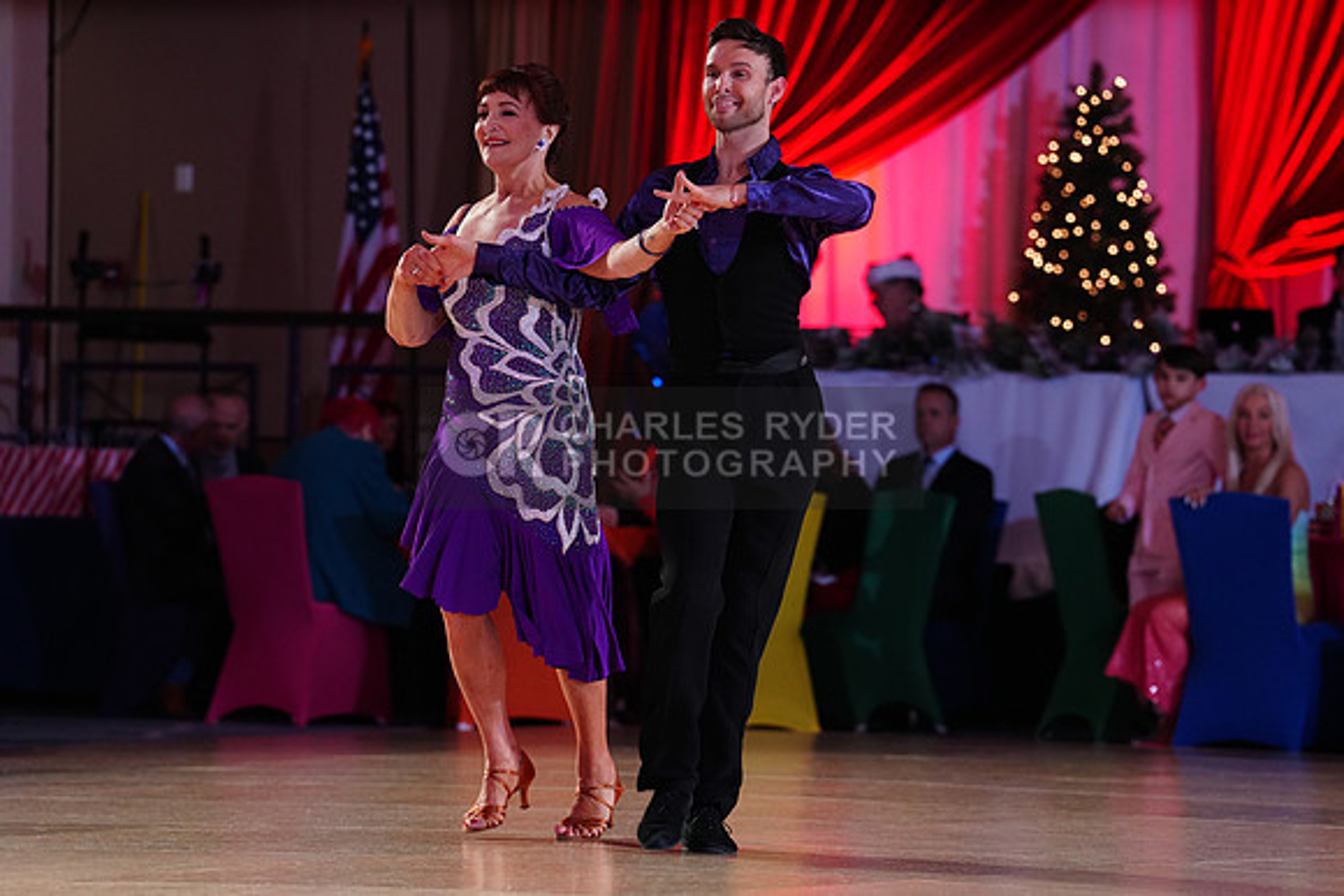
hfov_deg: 10.3
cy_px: 448
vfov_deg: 6.9
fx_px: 7468
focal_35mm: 200
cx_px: 672
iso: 2000
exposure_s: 1/200
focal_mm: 200
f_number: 4.5
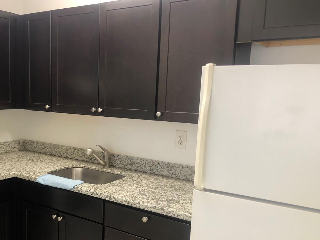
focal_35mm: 39
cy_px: 149
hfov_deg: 47.0
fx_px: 361
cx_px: 102
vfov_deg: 36.6
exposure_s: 1/15
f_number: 1.8
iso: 40
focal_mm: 3.99
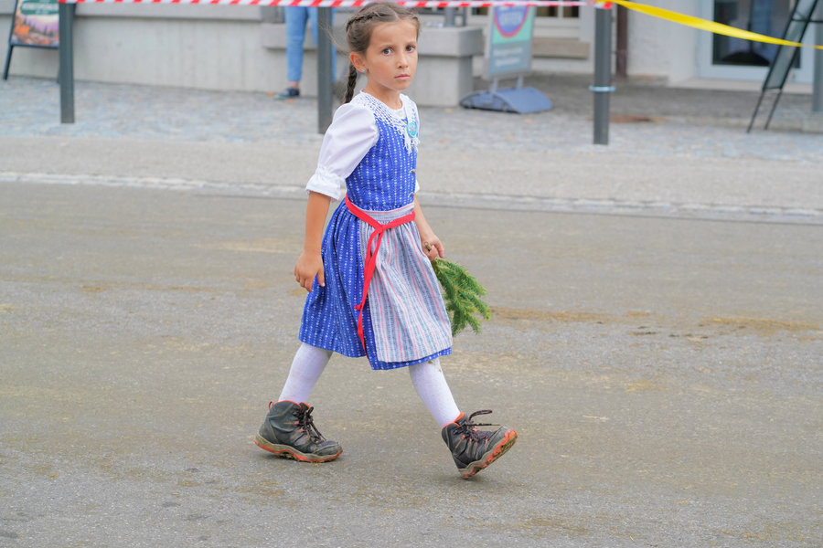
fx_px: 1943
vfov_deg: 16.1
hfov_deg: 23.9
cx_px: 412
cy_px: 274
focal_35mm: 85
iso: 800
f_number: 5.6
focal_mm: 85
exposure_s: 1/800
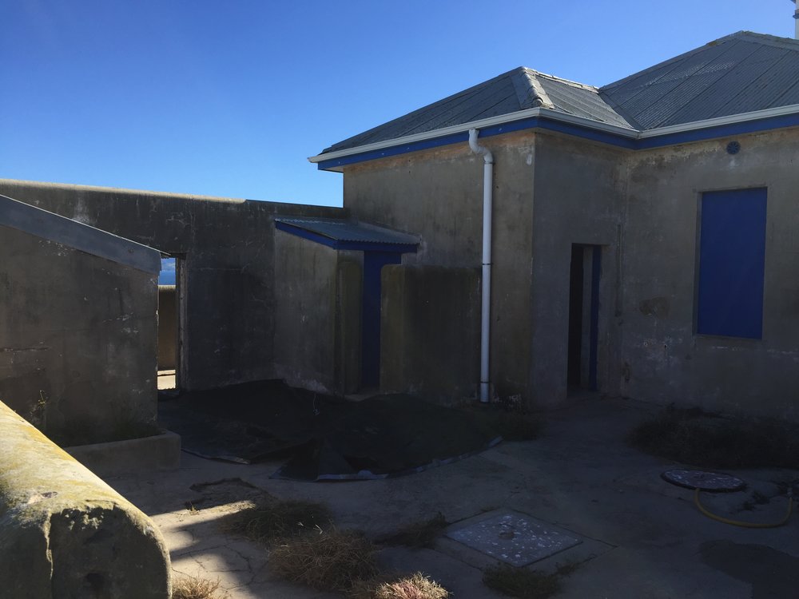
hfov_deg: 61.7
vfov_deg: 48.2
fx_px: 669
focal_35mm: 29
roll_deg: -2.3
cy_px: 300
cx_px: 400
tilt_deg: -1.6
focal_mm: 4.15
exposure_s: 1/1464
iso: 32
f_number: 2.2
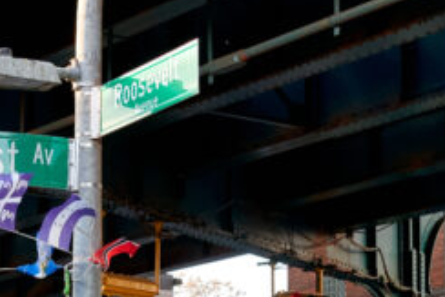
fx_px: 1818
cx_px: 27
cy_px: 438
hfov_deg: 13.8
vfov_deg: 9.1
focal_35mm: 147
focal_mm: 35
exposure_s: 1/250
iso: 800
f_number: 6.3
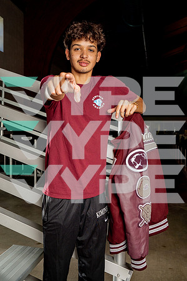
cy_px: 140
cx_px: 94
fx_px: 273
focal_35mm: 35
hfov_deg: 37.9
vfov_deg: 54.4
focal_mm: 35
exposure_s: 1/200
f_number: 7.1
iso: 200
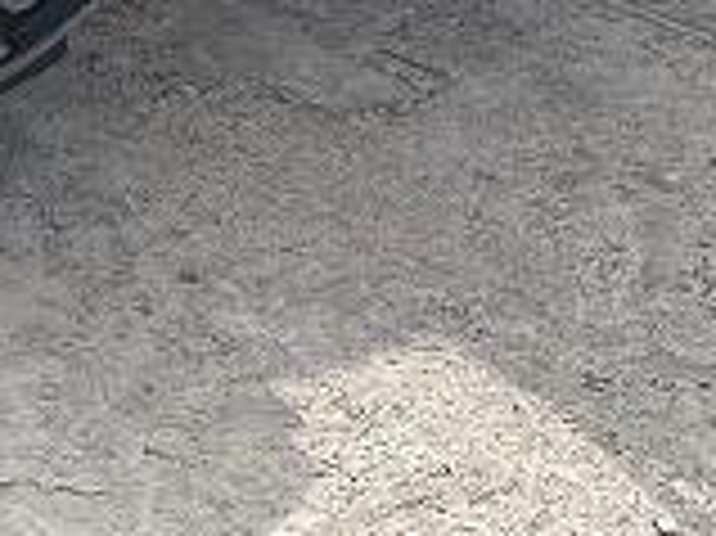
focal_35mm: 131
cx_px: -5
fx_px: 2708
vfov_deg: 9.9
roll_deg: +0.4
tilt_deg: -2.8
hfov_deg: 14.8
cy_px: -775
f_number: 1.6
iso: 32
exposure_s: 1/4000
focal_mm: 4.2
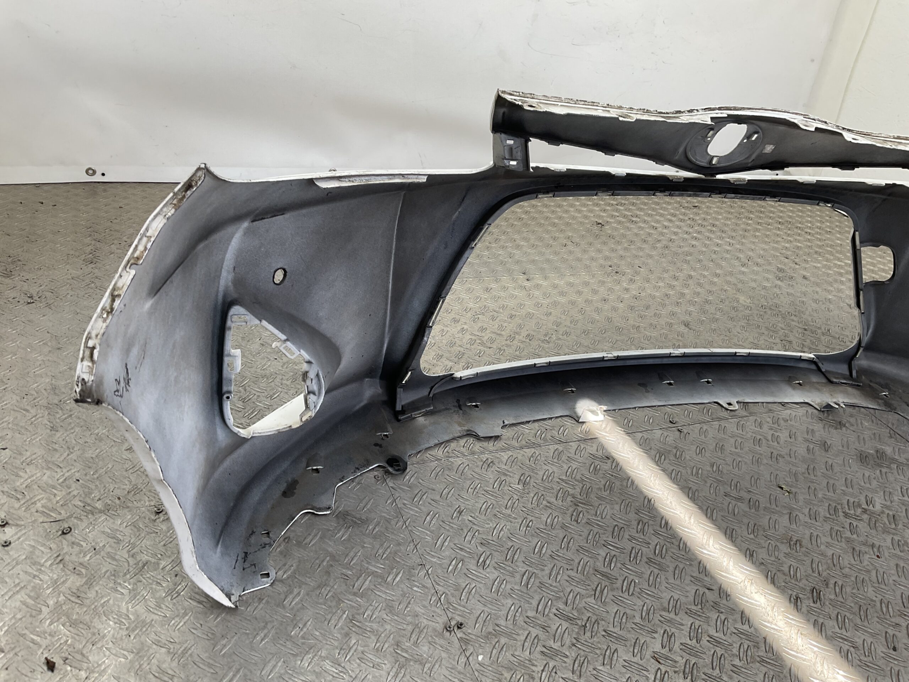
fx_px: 762
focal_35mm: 29
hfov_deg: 61.7
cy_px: 341
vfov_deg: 48.2
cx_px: 454
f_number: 1.8
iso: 16
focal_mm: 3
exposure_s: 1/114
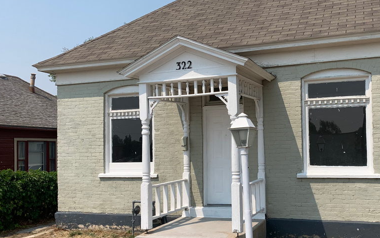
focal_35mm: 37
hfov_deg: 51.8
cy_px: 136
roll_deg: +1.6
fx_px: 383
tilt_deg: +3.3
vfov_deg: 34.4
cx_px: 252
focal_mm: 4.25
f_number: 1.8
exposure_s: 1/3401
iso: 25
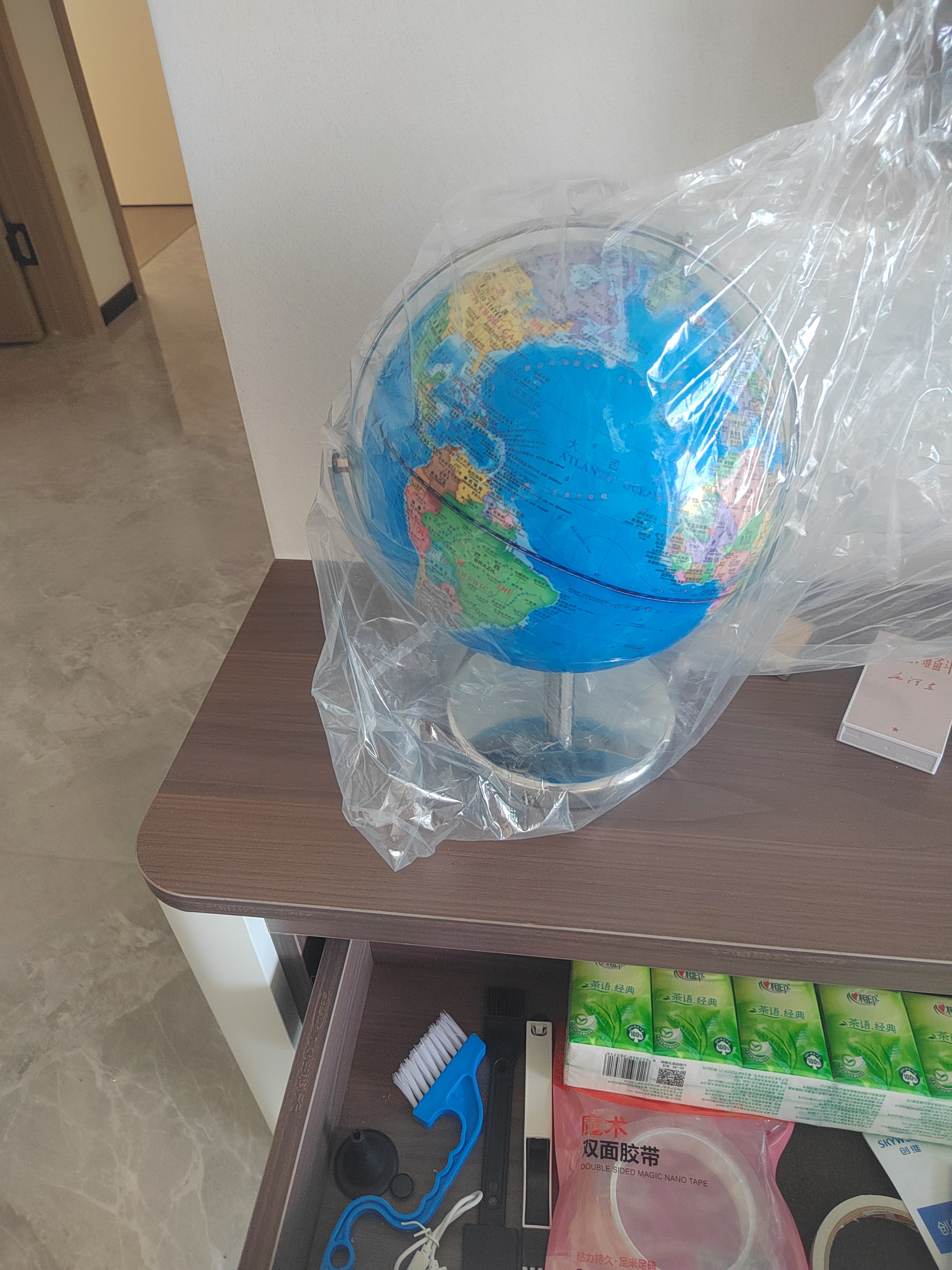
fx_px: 843
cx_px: 476
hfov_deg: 58.9
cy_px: 635
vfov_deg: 73.9
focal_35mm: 23
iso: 1397
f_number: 1.9
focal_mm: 5.52
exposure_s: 1/100
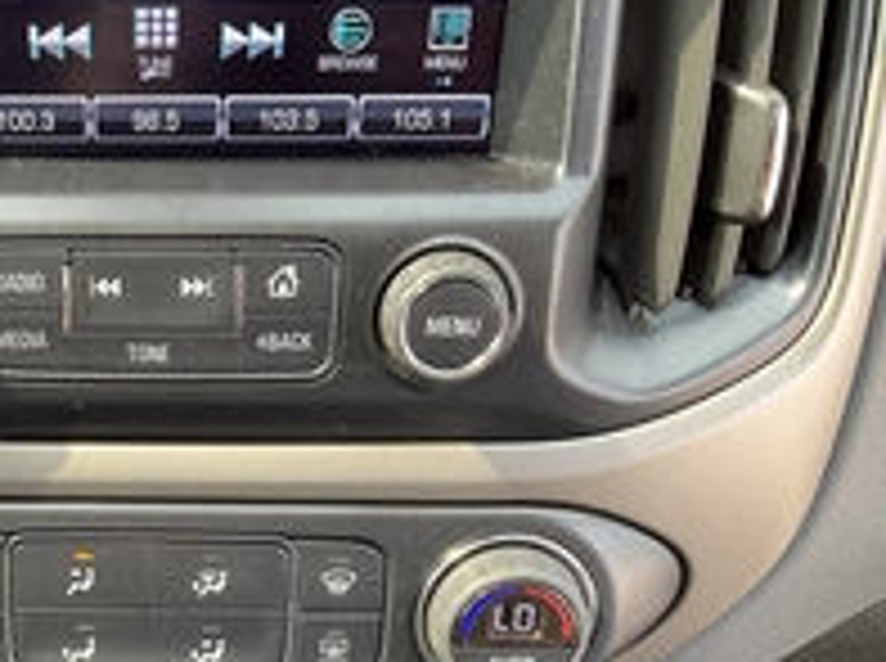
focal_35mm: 59
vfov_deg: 23.7
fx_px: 1507
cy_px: 657
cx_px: 94
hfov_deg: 31.3
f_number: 1.8
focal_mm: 3
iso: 64
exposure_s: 1/119
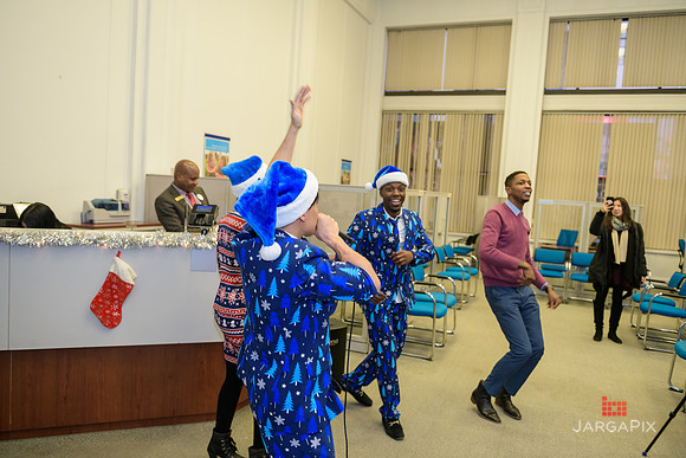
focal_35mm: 28
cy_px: 229
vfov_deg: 46.4
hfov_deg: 65.5
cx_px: 343
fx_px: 534
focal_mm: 28
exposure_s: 1/125
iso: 1000
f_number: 3.2
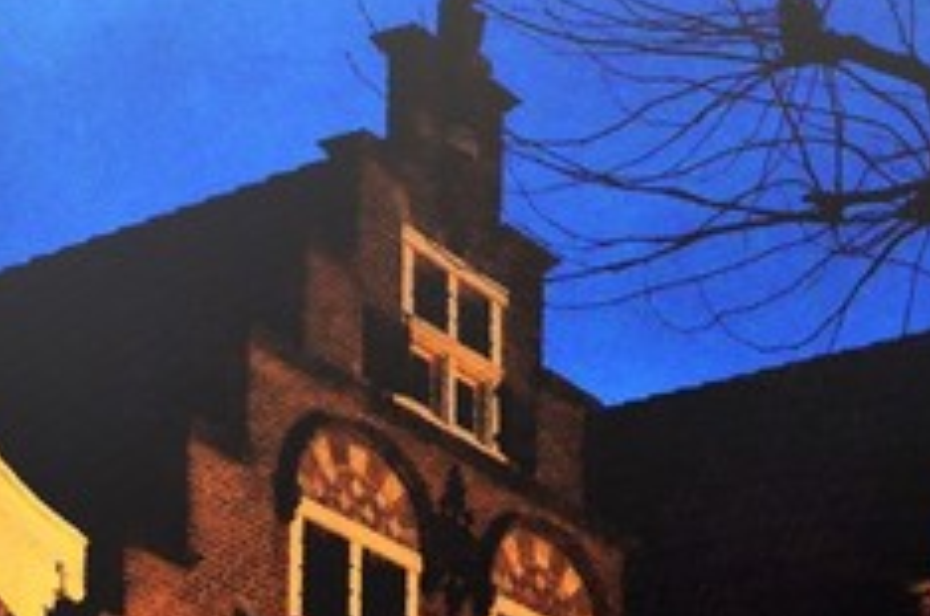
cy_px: 1001
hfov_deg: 16.4
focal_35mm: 123
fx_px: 3171
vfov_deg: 10.6
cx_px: 918
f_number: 8
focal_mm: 24
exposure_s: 1/25
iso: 6400
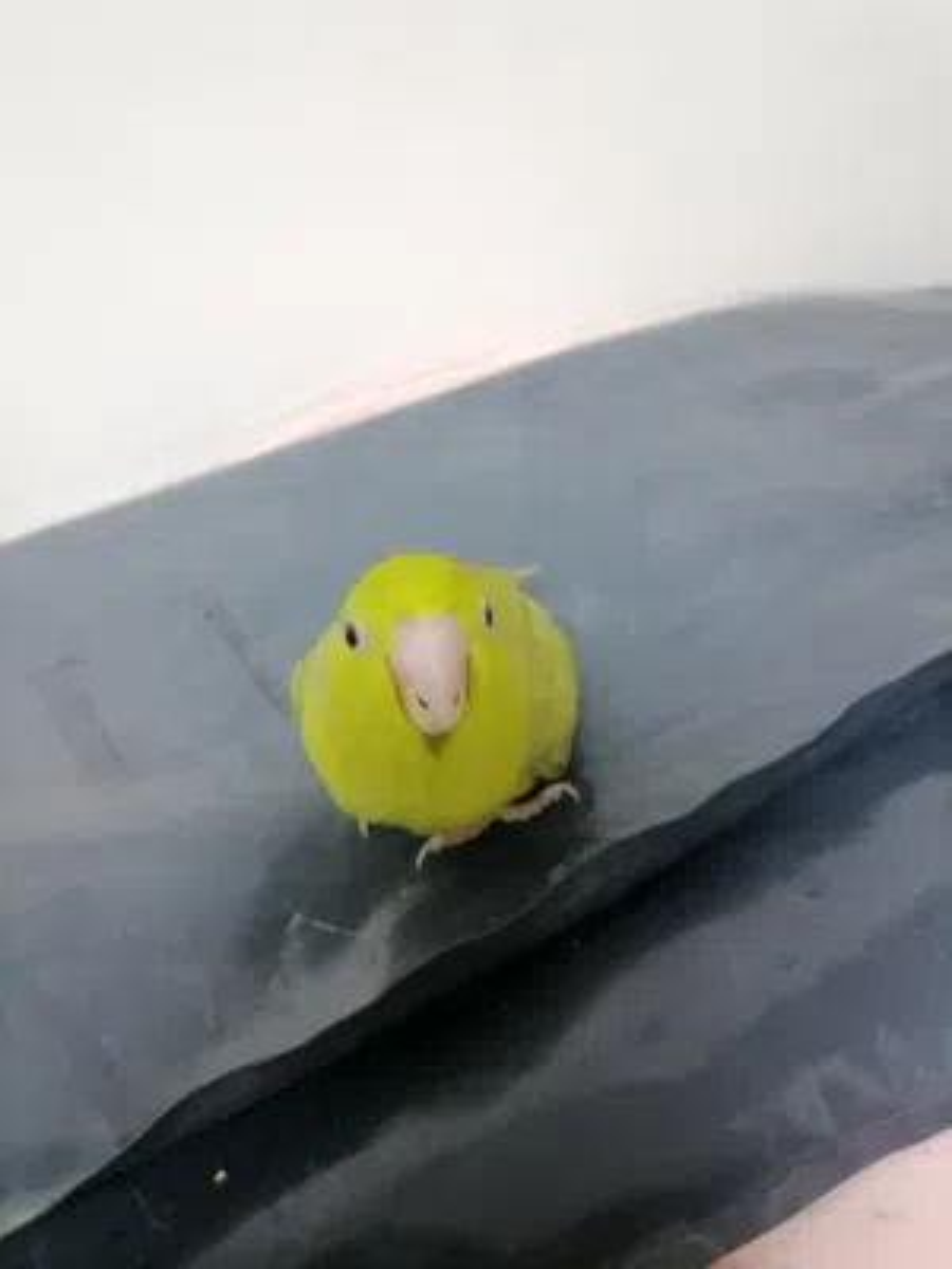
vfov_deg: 65.3
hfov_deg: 51.4
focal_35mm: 27
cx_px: 476
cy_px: 634
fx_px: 990
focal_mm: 5.4
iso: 800
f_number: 1.8
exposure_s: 1/100
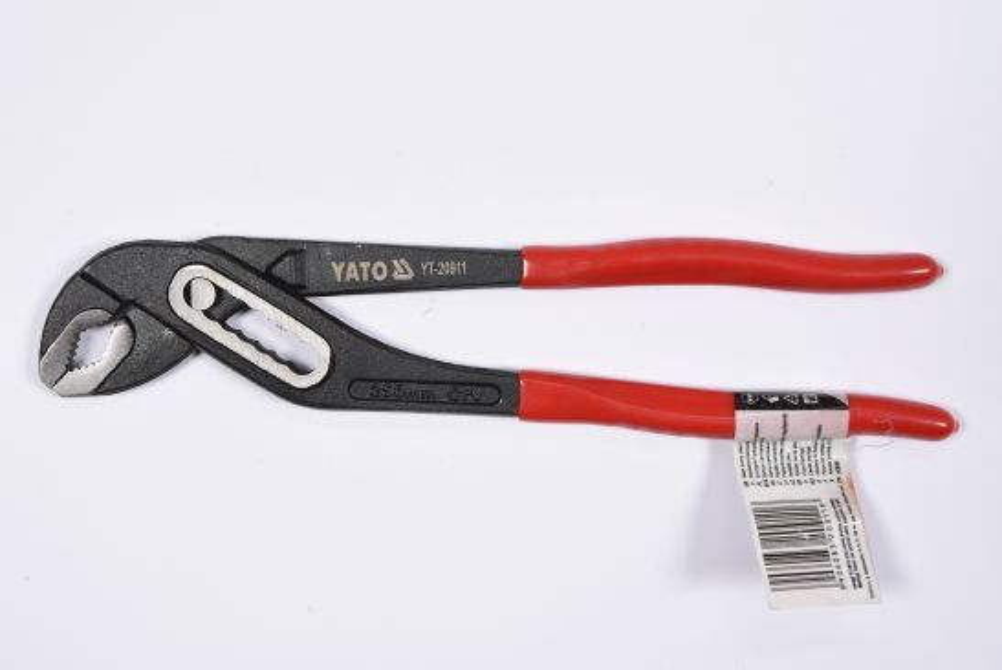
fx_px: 2090
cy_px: 335
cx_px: 501
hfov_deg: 27.0
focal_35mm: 75
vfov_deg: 18.2
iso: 250
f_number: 13
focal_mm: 50
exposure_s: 1/125
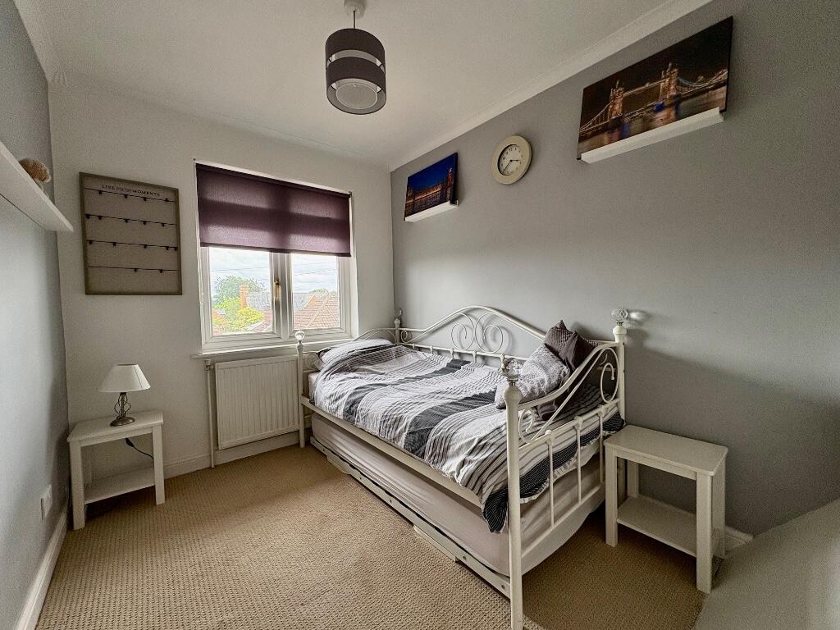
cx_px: 420
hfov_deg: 102.1
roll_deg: +1.7
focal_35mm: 14
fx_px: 340
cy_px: 315
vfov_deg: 85.7
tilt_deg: -1.3
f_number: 2.2
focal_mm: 2.22
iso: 100
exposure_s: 1/125
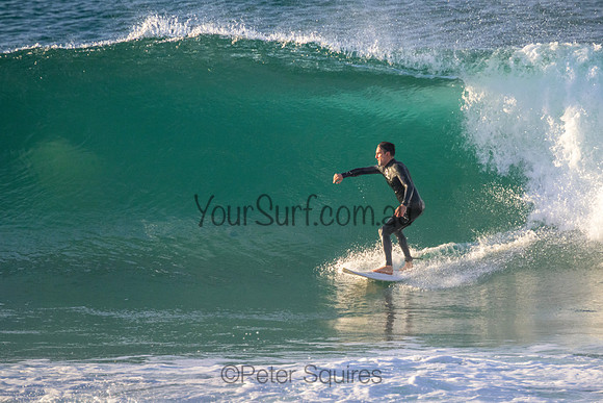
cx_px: 343
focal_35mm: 911
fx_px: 15262
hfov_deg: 2.3
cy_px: 209
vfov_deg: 1.5
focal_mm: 800
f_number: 11
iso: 2800
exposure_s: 1/1600
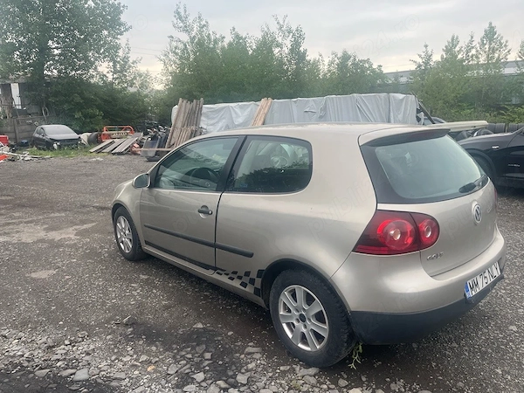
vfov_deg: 53.1
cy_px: 196
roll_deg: +1.5
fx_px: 394
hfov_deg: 67.3
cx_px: 262
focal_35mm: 26
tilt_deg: -13.3
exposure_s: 1/751
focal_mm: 5.1
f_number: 1.6
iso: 50
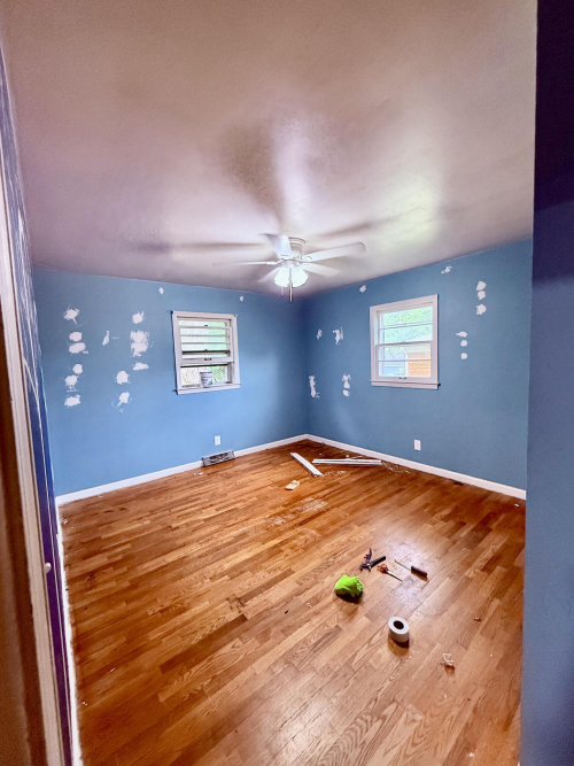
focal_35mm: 14
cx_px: 287
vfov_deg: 102.1
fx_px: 310
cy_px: 383
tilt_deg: -3.5
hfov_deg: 85.7
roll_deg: +2.6
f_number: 2.2
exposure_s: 1/120
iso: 640
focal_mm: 2.22
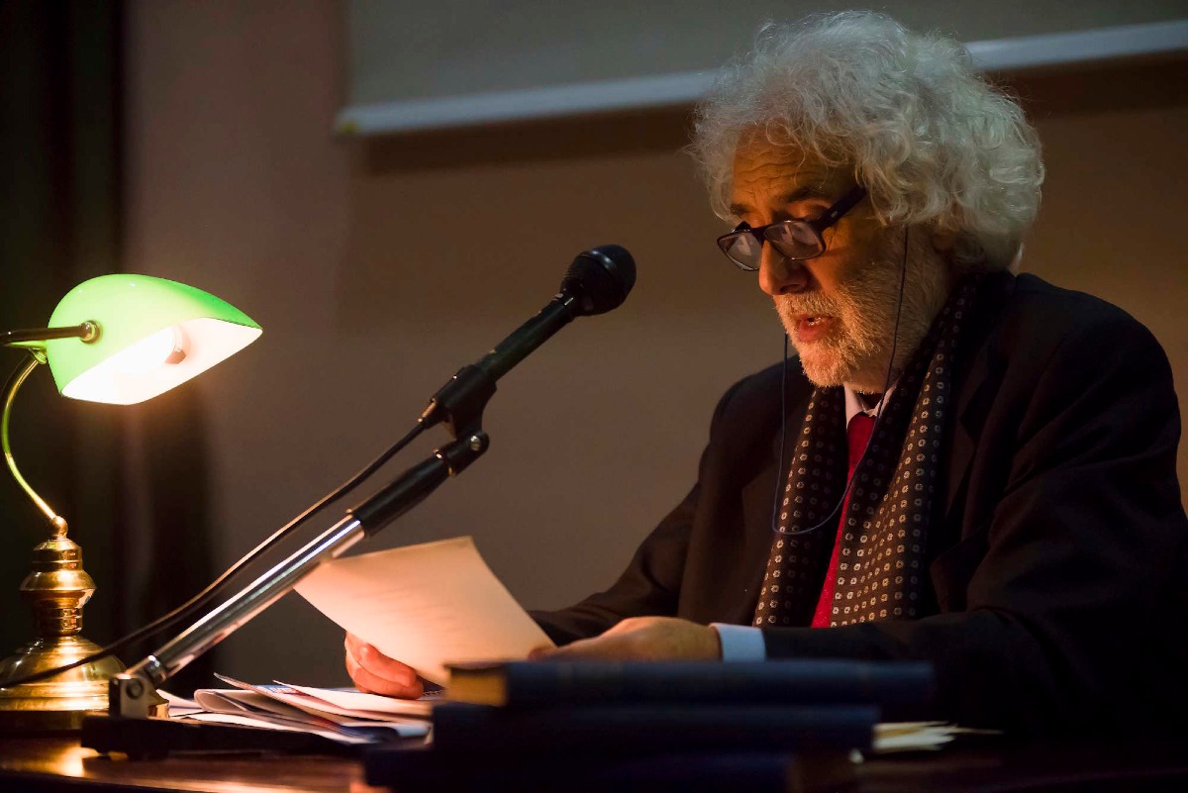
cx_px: 594
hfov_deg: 16.8
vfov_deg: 11.2
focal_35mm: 122
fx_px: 4027
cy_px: 396
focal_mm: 122
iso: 3200
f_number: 3.2
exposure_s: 1/250
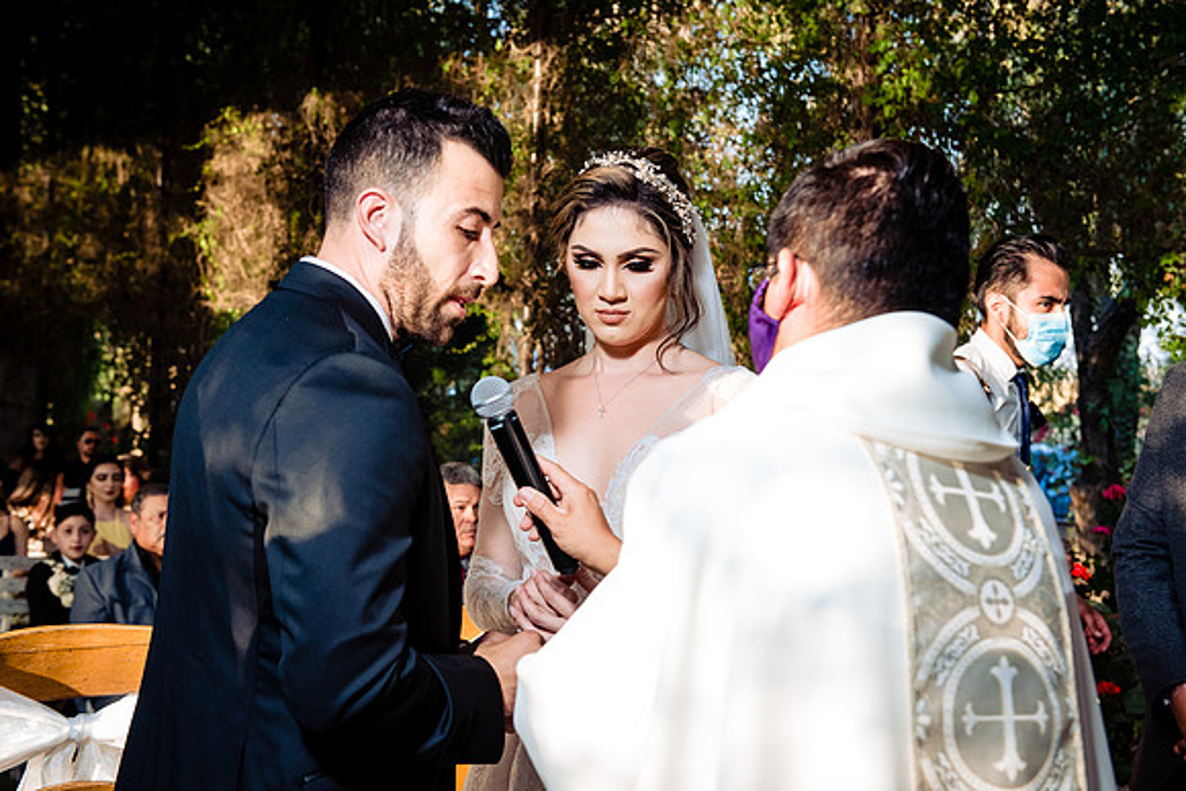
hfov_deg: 38.2
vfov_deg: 26.0
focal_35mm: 52
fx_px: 1713
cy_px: 396
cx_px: 593
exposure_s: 1/200
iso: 800
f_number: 5.6
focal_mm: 52
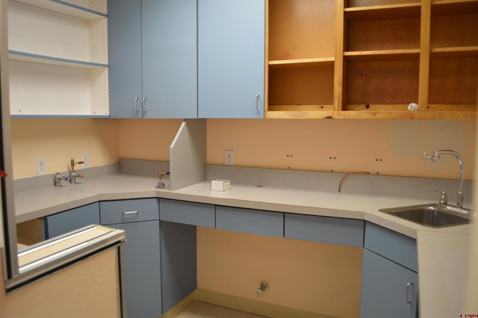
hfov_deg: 67.4
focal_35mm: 27
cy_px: 159
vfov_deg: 47.8
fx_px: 358
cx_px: 239
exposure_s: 1/40
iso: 400
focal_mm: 18
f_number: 3.5
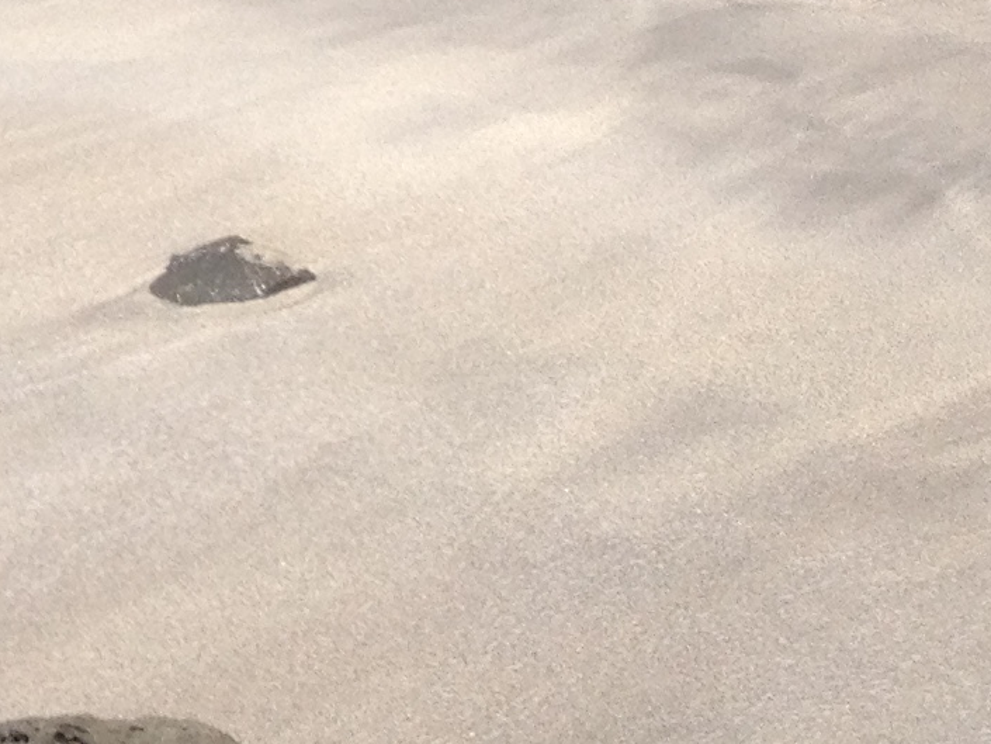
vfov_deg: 8.6
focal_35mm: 162
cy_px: -854
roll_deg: -1.8
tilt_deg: -0.8
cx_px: -1243
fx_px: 4639
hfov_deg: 10.7
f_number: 2.4
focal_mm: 4.28
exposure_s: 1/1842
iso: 50
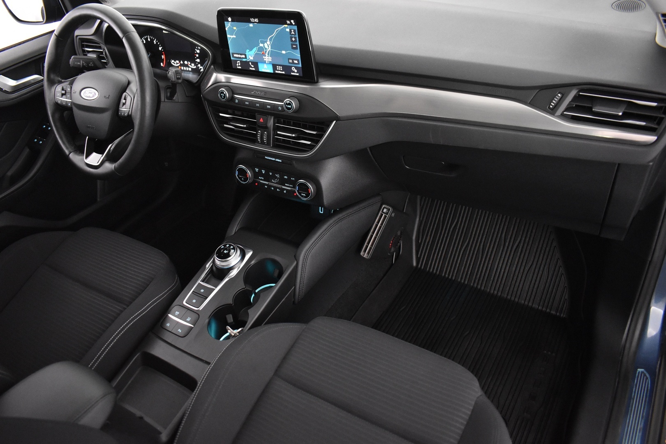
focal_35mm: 27
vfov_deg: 47.9
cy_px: 222
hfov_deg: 67.4
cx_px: 333
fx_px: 499
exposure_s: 1/25
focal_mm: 18
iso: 3200
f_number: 3.5
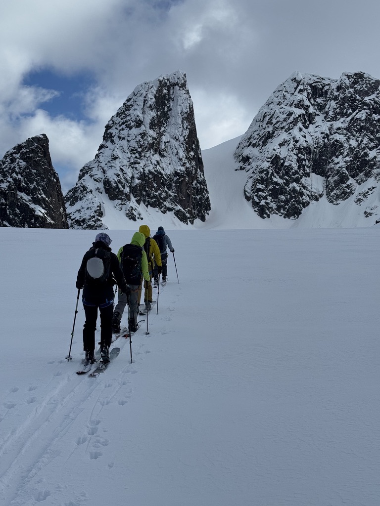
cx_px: 190
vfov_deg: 39.7
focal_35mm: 48
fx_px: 703
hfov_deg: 30.3
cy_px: 253
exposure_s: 1/12500
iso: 64
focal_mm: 6.76
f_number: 1.78
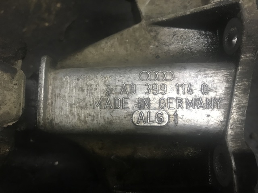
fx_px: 209
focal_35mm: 28
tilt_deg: -60.4
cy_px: 96
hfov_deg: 63.5
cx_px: 129
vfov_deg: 49.7
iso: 64
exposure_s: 1/17
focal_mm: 3.99
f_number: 1.8
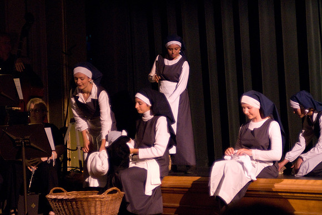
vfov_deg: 14.7
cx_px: 161
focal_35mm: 93
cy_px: 108
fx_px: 833
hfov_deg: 21.9
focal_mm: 62
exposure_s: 1/100
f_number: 2.8
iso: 1600
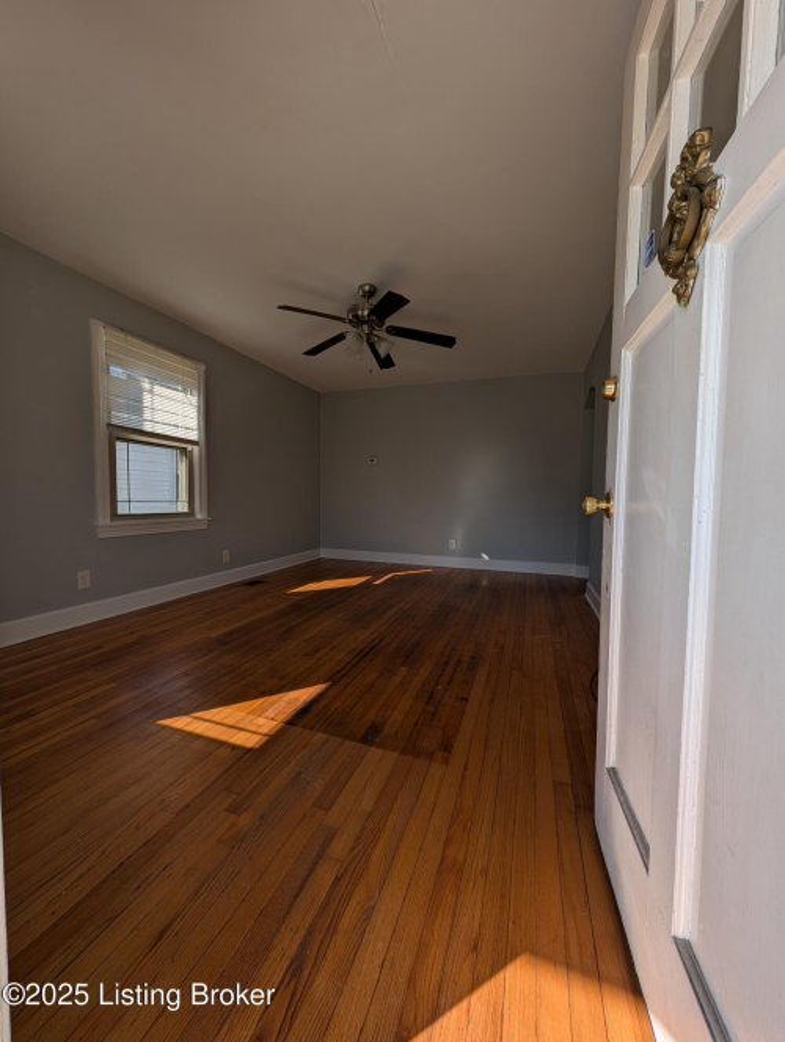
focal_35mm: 12
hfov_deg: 94.6
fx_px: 362
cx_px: 392
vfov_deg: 110.5
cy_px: 521
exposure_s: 1/733
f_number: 1.95
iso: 40
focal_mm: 2.23
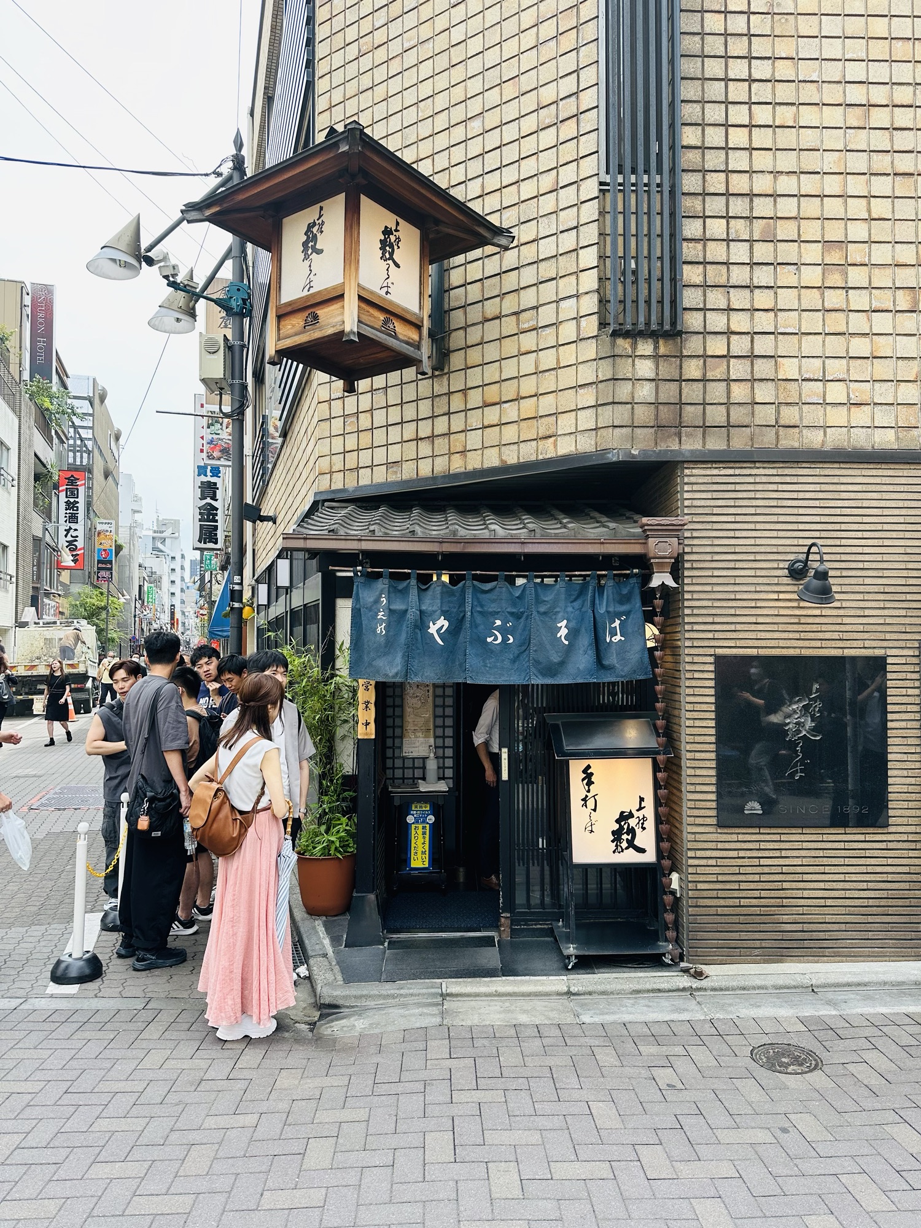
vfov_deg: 71.6
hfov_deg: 56.8
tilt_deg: -0.9
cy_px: 614
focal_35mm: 24
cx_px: 460
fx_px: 851
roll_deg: -0.6
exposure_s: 1/864
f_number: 1.78
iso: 80
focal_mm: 6.86
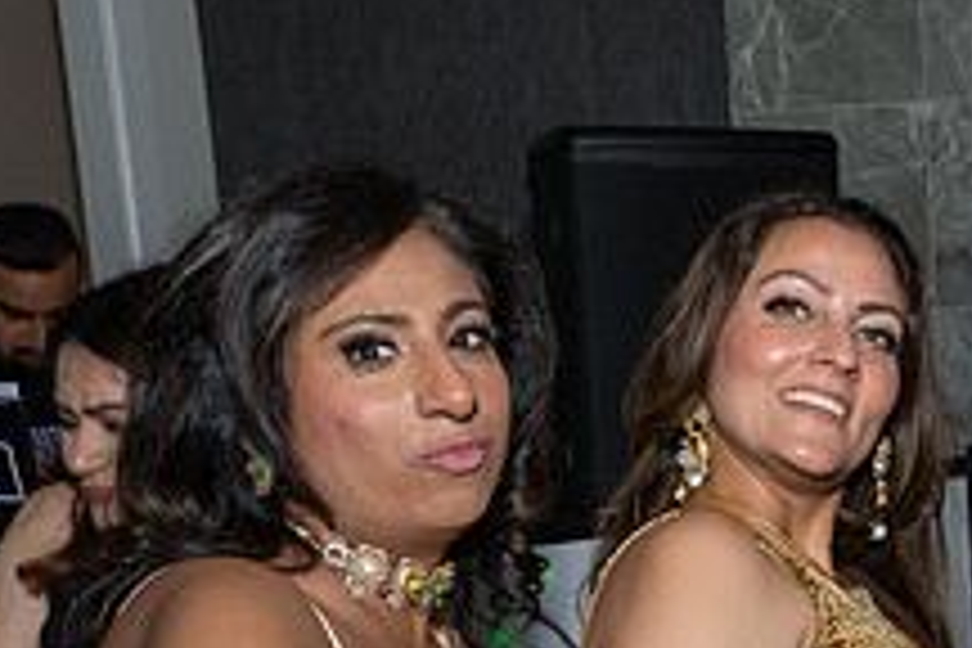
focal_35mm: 75
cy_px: 750
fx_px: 2025
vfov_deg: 17.4
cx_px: 1123
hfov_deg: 24.7
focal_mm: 17
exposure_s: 1/250
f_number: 8
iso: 640
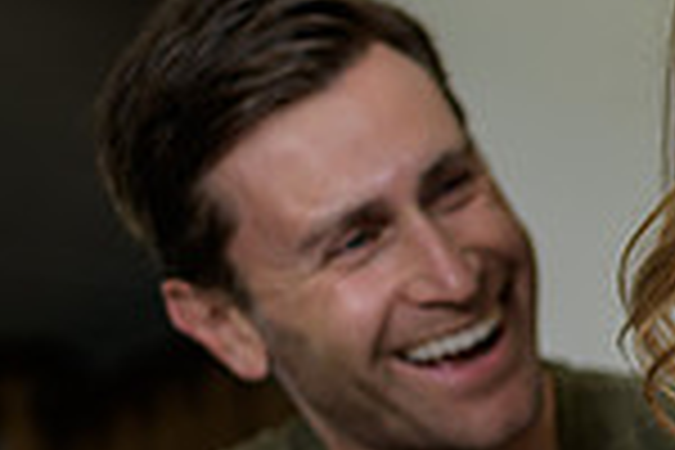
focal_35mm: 135
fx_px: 2531
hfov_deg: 14.4
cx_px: 932
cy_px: 470
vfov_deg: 10.1
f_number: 2
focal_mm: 35
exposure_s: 1/125
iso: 200
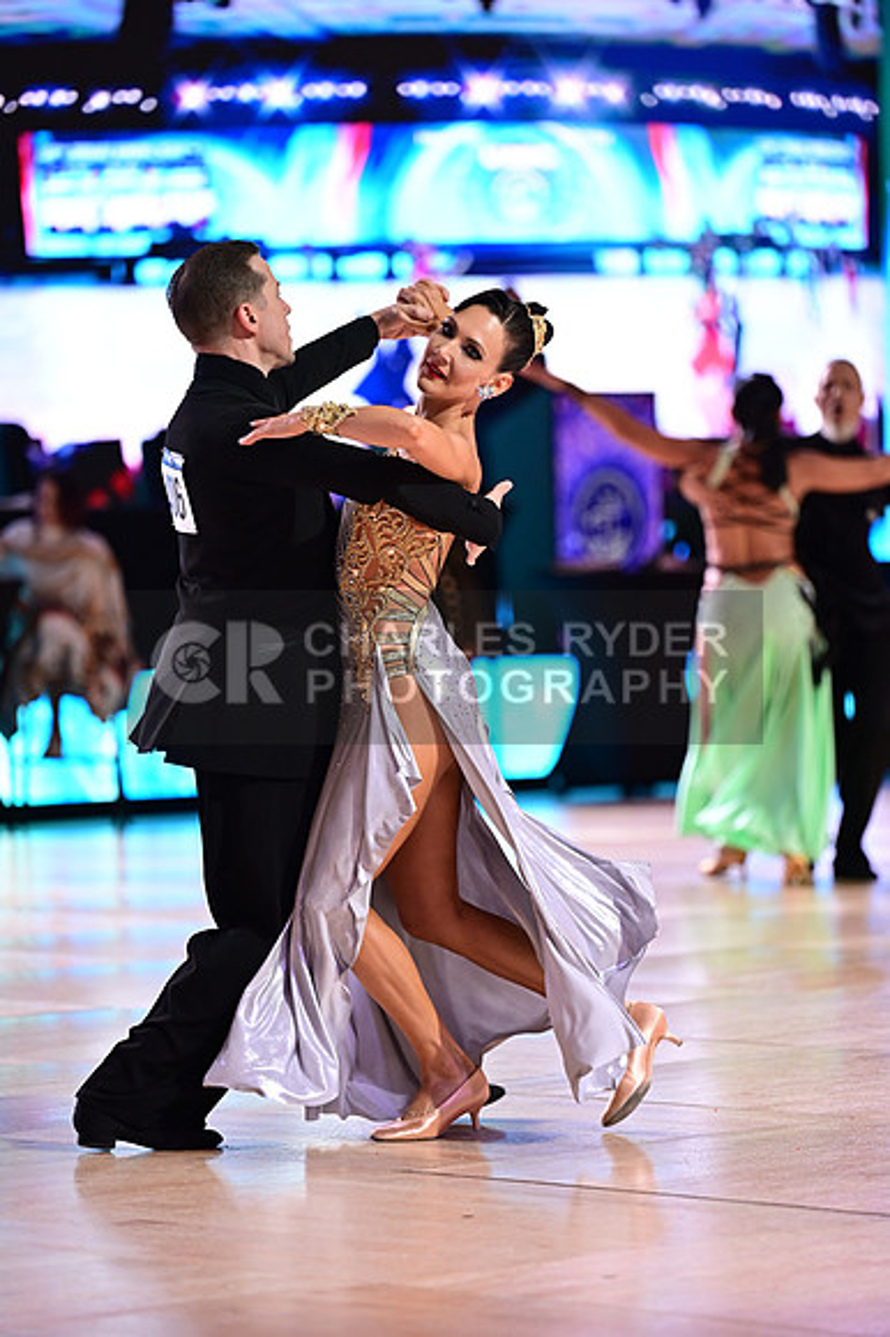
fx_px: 5940
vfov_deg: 12.8
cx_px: 445
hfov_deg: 8.6
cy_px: 668
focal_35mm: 160
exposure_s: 1/400
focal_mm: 160
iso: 1600
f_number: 2.8
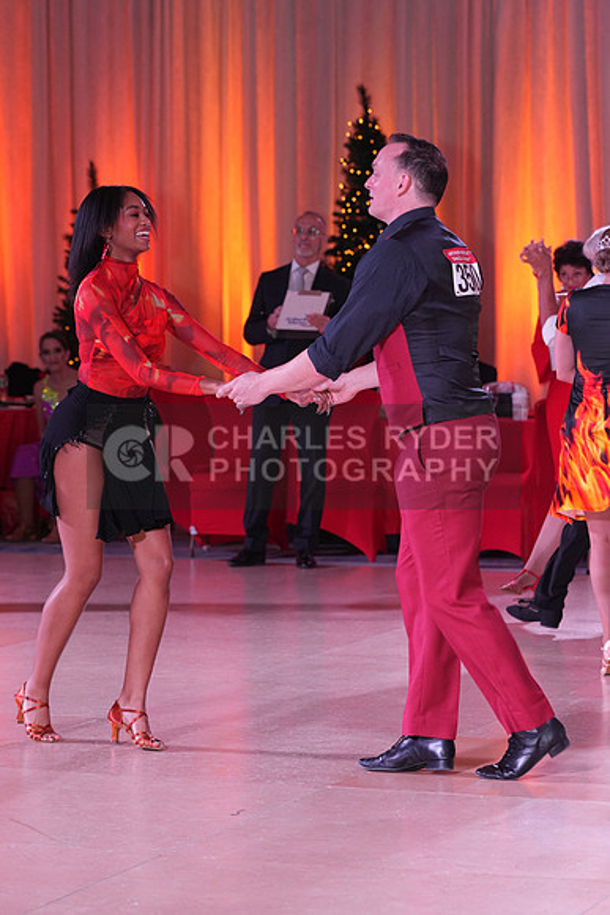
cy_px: 458
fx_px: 3251
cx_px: 305
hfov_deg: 10.7
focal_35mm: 128
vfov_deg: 16.0
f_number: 5
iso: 2000
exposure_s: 1/250
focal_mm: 128
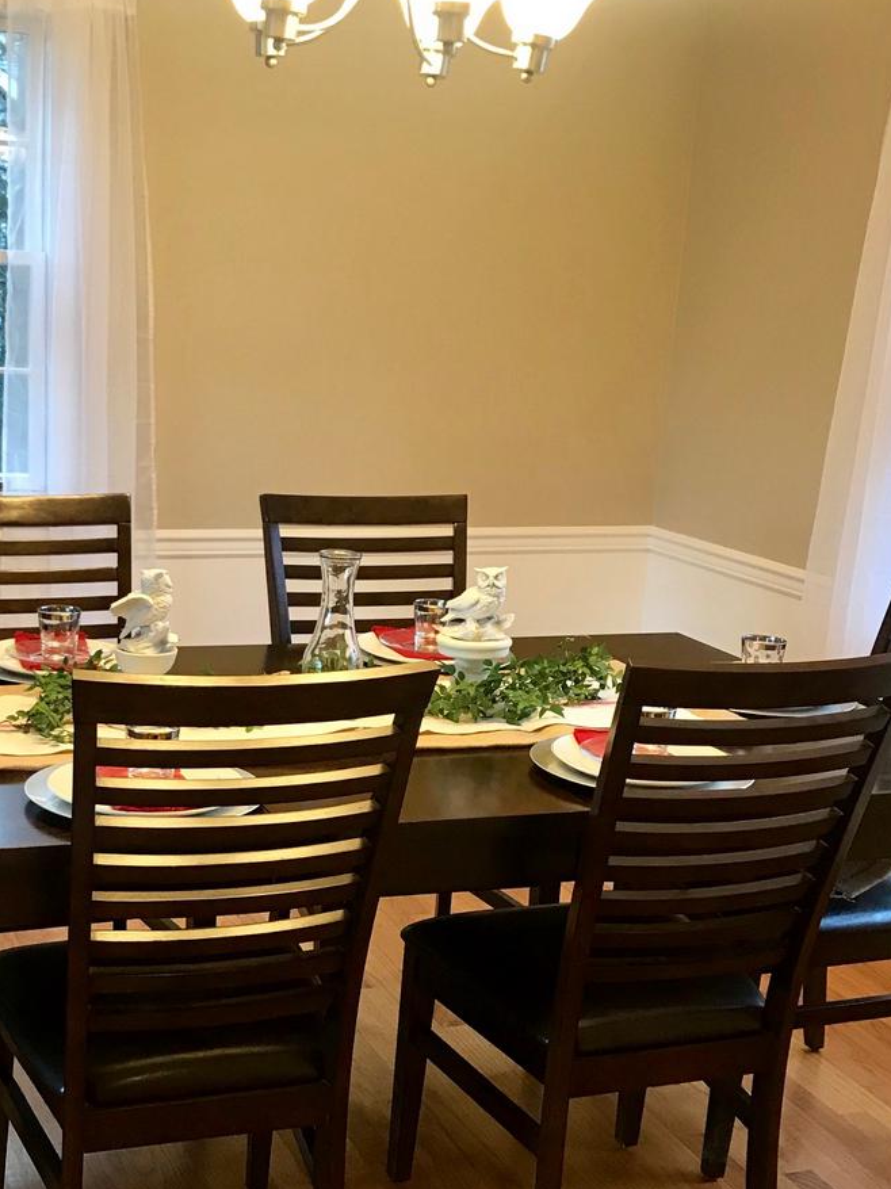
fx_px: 1682
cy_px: 718
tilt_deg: -14.8
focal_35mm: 49
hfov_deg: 29.5
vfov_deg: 38.7
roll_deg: -2.8
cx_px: 301
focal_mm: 3.99
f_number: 1.8
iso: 40
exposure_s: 1/17
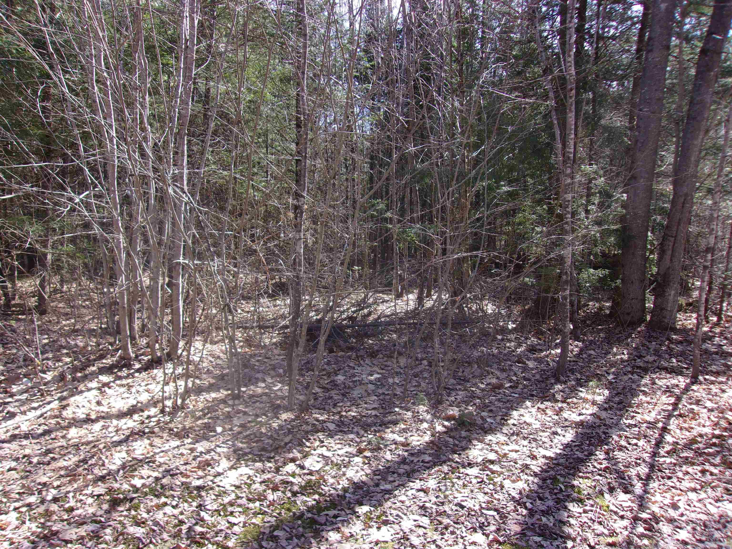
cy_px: 274
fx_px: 571
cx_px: 366
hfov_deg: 65.3
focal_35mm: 27
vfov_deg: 51.4
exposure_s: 1/240
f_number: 3
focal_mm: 4.9
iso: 80
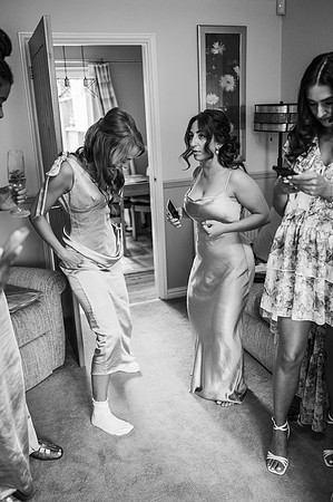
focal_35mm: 35
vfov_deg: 54.5
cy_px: 251
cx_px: 166
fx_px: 487
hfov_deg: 37.8
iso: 1250
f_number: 2.2
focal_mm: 35
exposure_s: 1/200
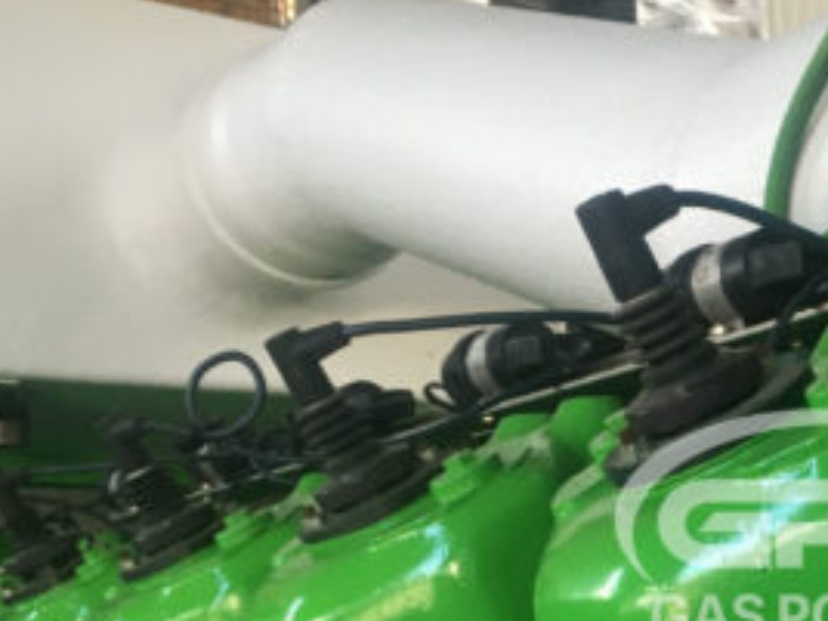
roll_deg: +3.5
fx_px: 1555
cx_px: 809
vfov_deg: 22.1
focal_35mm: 65
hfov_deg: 28.2
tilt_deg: +4.5
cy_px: 544
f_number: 2.2
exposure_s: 1/33
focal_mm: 4.15
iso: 125
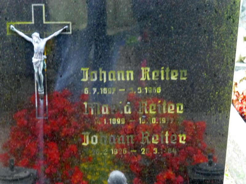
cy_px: 92
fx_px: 775
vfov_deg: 13.6
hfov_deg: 18.0
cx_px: 123
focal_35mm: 109
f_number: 5.3
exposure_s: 1/60
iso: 800
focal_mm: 19.4
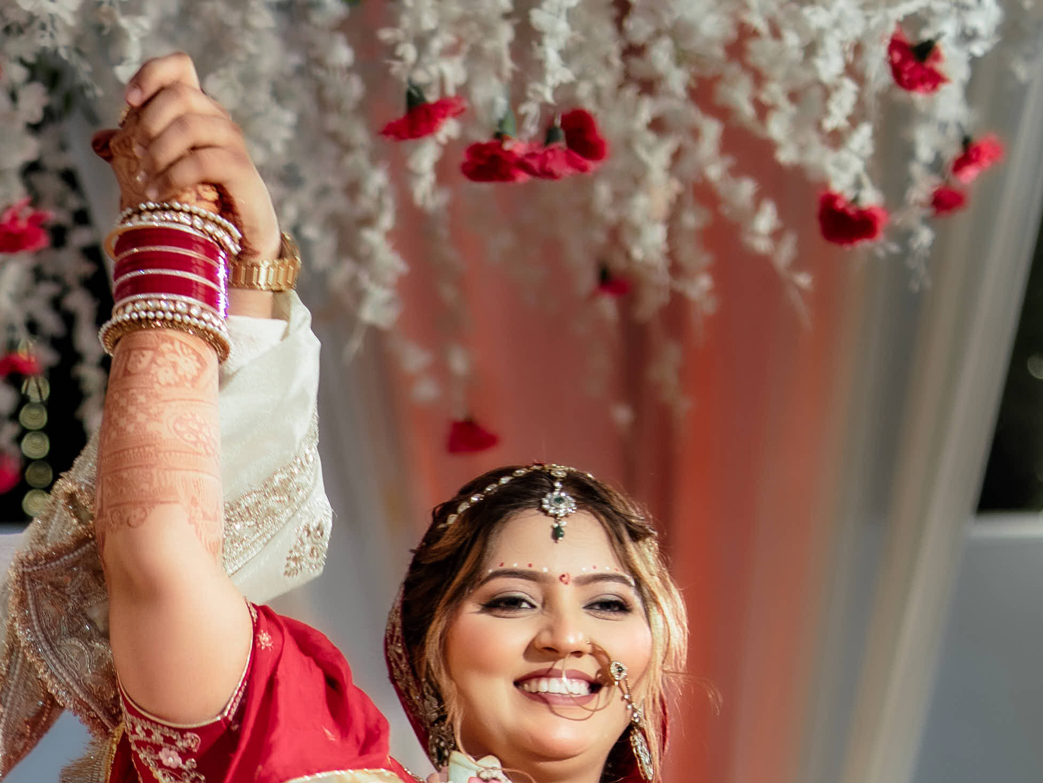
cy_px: 1298
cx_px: -86
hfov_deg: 15.9
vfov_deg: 11.5
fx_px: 3646
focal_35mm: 121
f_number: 1.4
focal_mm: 35
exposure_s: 1/250
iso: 200
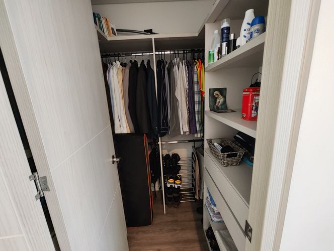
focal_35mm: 14
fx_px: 135
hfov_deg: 102.0
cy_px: 126
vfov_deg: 85.8
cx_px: 167
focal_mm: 2.16
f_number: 2.2
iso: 294
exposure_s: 1/24
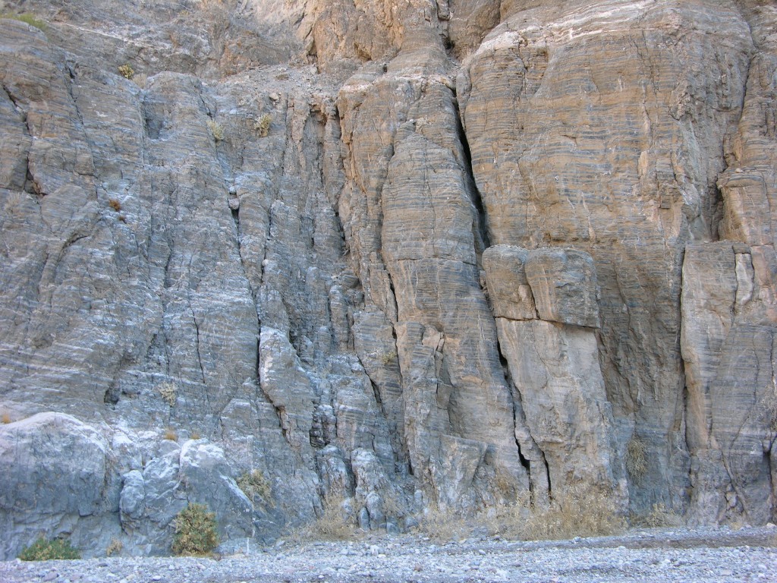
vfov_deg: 29.1
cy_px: 292
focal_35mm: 50
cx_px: 388
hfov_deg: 38.2
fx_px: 1122
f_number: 3.4
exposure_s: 1/38.2
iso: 50
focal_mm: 12.7
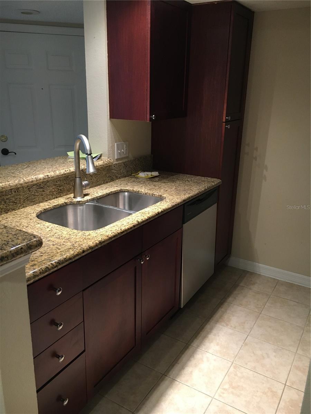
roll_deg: -1.5
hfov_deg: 48.2
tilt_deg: -17.1
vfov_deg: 61.7
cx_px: 156
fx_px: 347
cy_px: 207
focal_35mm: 29
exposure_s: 1/30
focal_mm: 4.15
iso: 100
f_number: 2.2
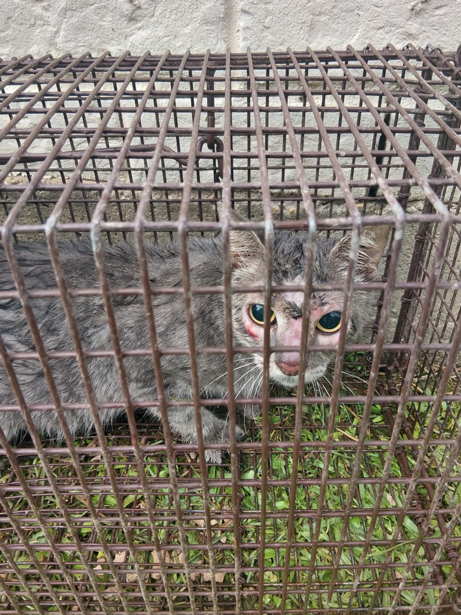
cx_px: 233
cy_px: 306
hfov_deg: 49.7
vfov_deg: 63.5
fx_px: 497
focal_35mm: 28
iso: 25
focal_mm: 3.86
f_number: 1.8
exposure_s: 1/100
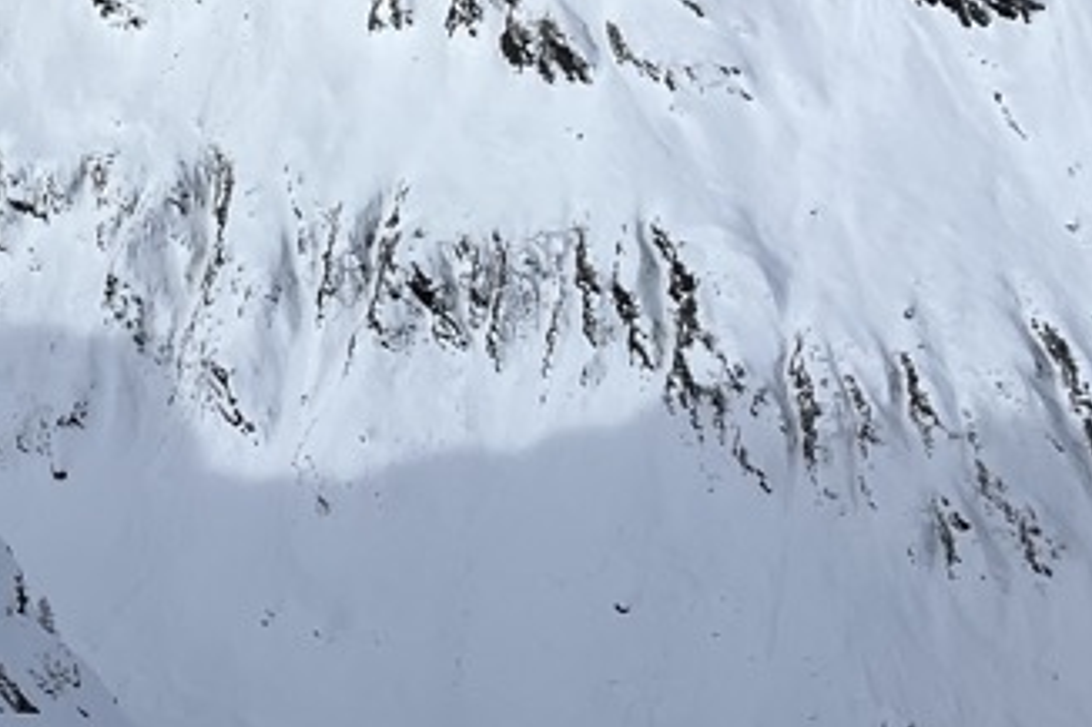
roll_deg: +5.4
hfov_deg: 20.5
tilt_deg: +7.6
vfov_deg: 14.8
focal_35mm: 85
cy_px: -392
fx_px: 2577
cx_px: -539
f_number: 1.6
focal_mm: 5.1
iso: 50
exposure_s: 1/7874
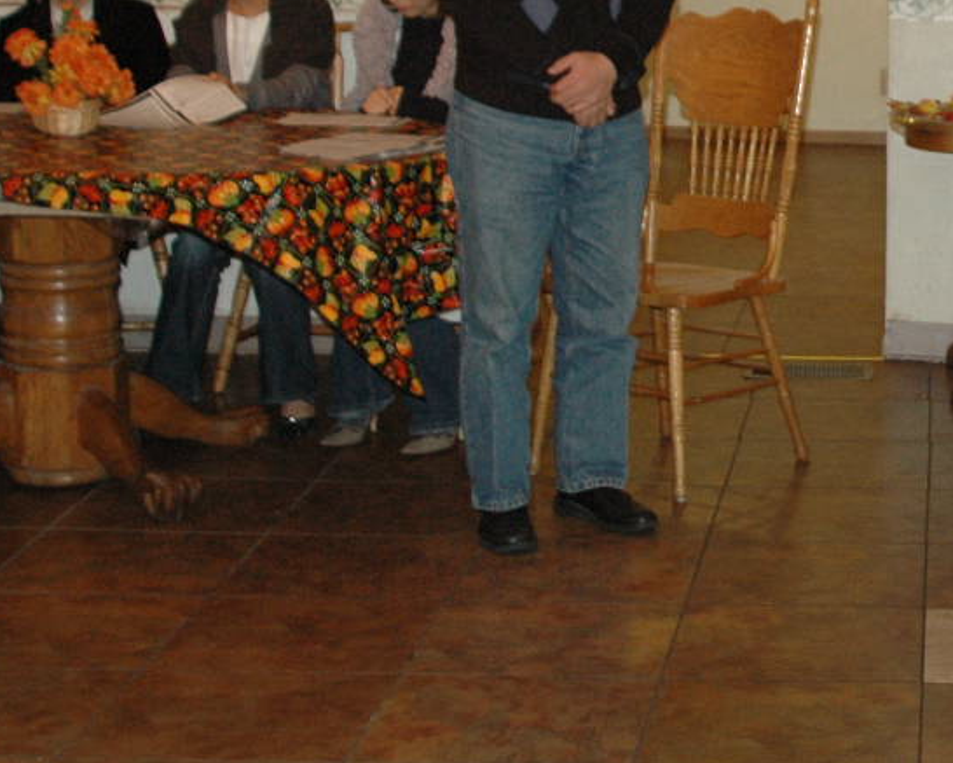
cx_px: 1180
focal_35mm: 93
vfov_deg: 16.4
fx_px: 2624
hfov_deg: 19.3
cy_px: 161
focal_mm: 24
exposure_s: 1/60
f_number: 4
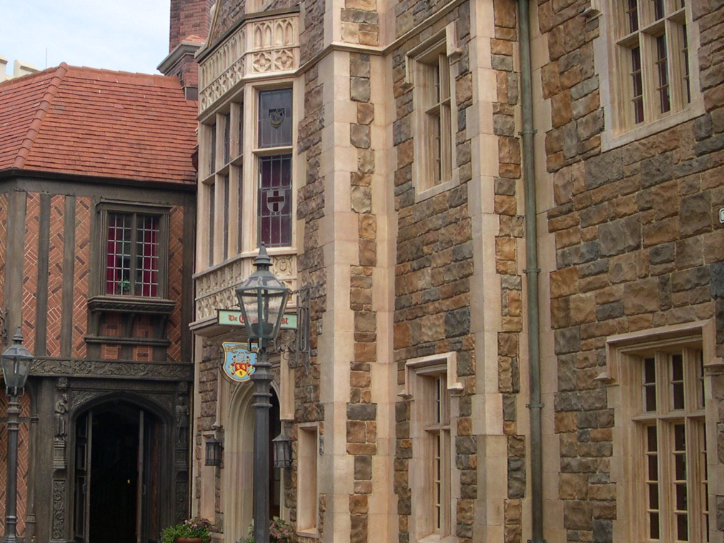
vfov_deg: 24.4
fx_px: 1255
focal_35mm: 60
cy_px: 237
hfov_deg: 31.7
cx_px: 204
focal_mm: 8
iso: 100
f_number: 7.6
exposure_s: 1/98.6
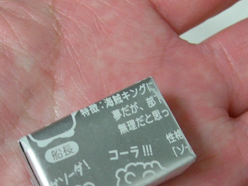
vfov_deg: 20.9
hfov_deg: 28.2
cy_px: 166
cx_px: 115
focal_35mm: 69
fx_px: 494
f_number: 3.5
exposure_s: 1/11.5
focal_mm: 5.8
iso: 100
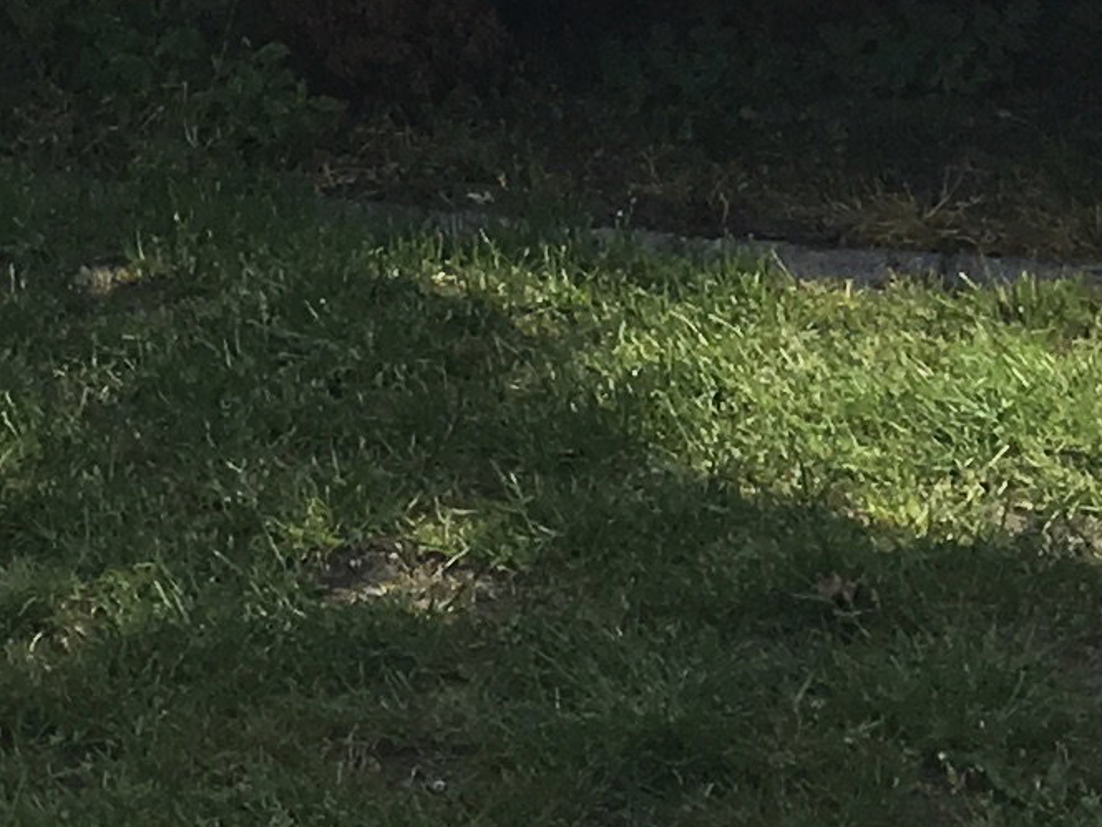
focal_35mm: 176
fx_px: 5603
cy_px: -1403
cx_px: -148
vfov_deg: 7.6
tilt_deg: +2.7
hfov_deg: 11.1
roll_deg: +1.1
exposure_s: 1/1040
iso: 25
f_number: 2.2
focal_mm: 4.15
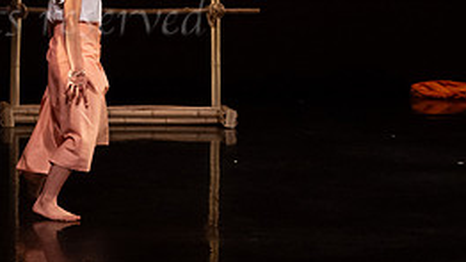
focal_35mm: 177
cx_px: 54
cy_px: -3
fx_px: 2186
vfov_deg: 6.8
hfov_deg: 12.1
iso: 4000
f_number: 4
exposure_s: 1/400
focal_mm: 65
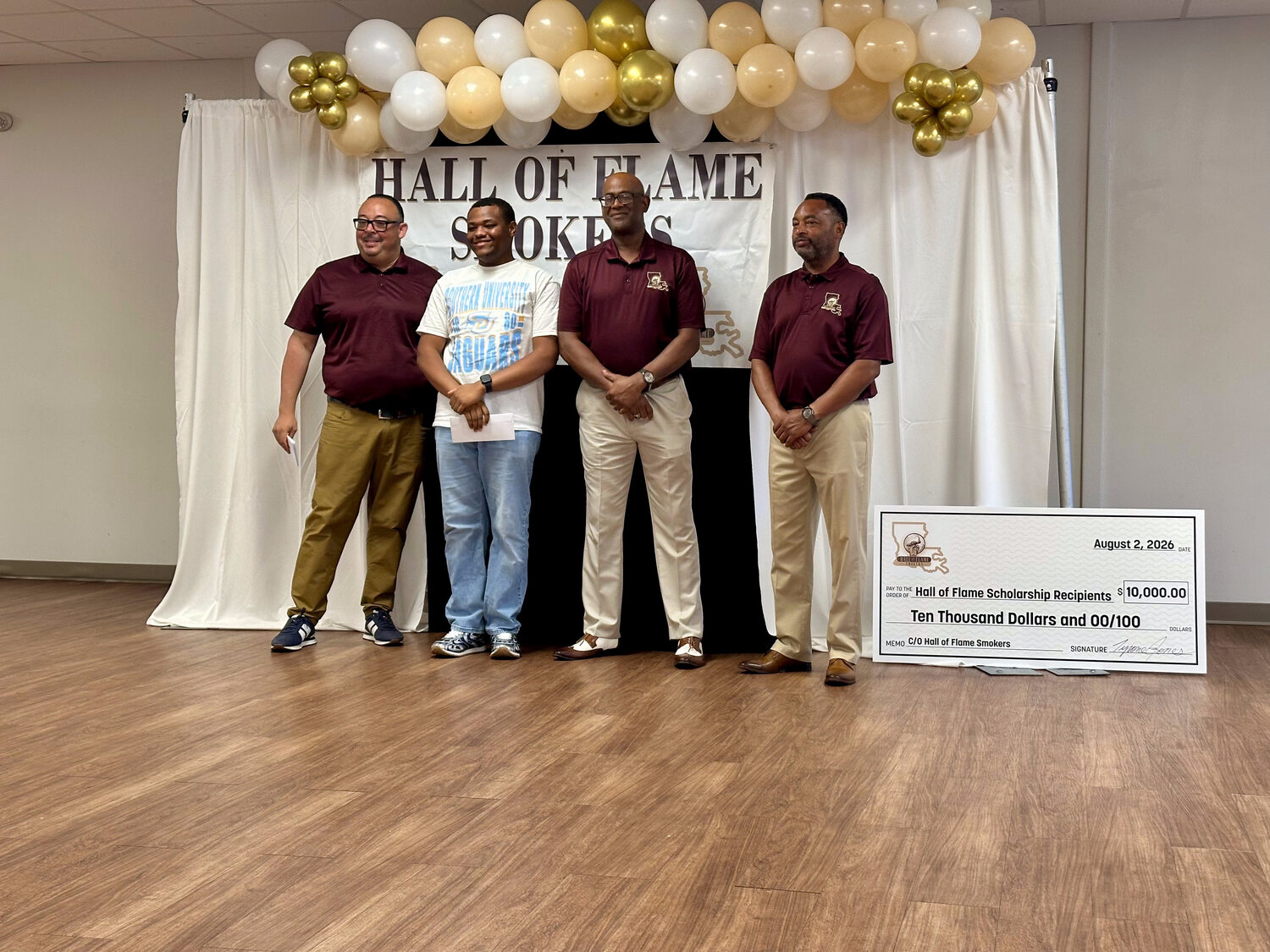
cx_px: 635
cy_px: 476
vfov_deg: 30.3
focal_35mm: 48
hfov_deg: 39.7
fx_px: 1761
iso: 100
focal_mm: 6.86
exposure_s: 1/60
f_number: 1.78
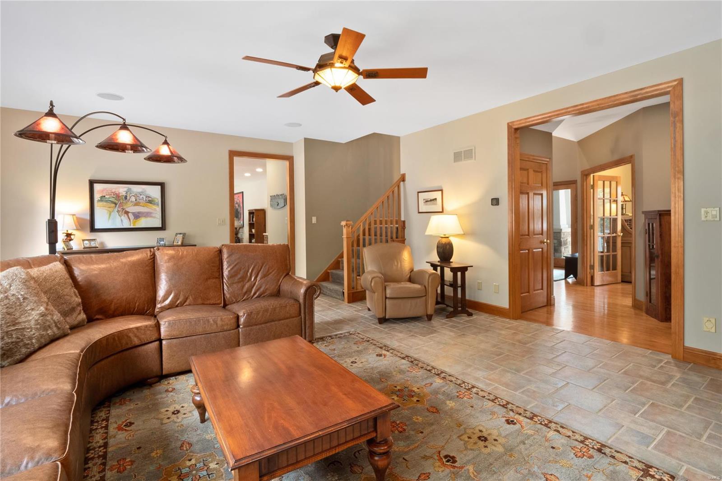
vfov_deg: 73.7
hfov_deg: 96.7
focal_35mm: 16
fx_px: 321
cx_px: 361
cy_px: 240
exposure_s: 1.6
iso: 400
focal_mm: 8
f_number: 10
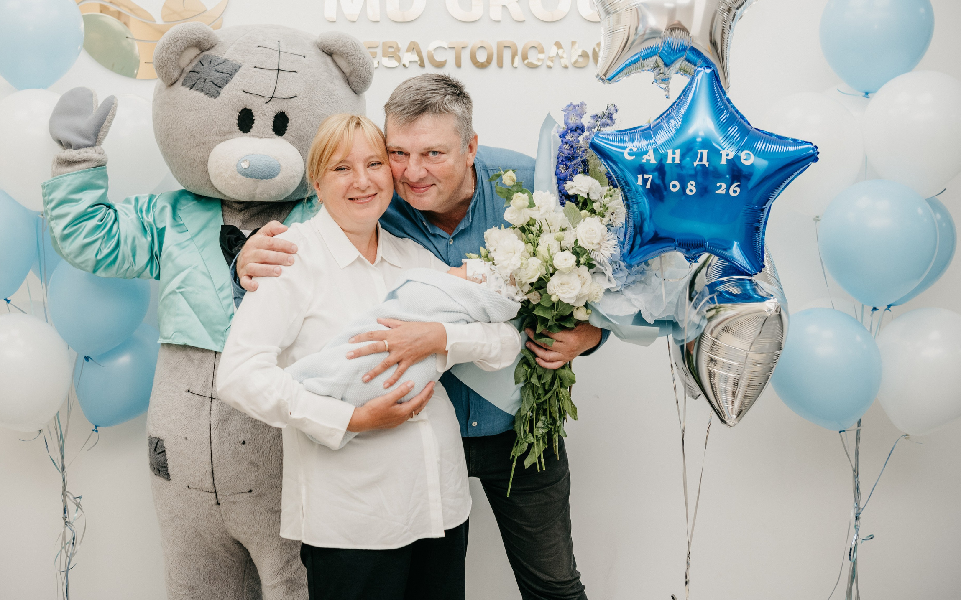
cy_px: 243
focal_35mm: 41
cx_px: 418
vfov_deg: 31.2
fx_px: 1074
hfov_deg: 48.1
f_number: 4
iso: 320
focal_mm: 34
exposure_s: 1/200
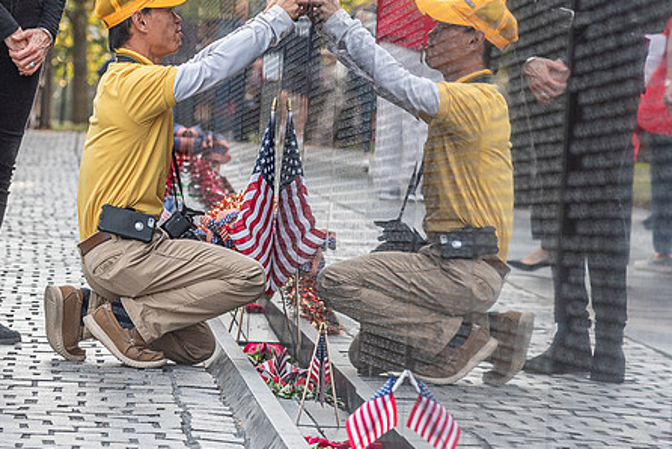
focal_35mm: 212
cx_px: 134
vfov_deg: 6.5
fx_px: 3960
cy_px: 100
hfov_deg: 9.7
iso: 500
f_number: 5
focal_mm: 120
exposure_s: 1/400
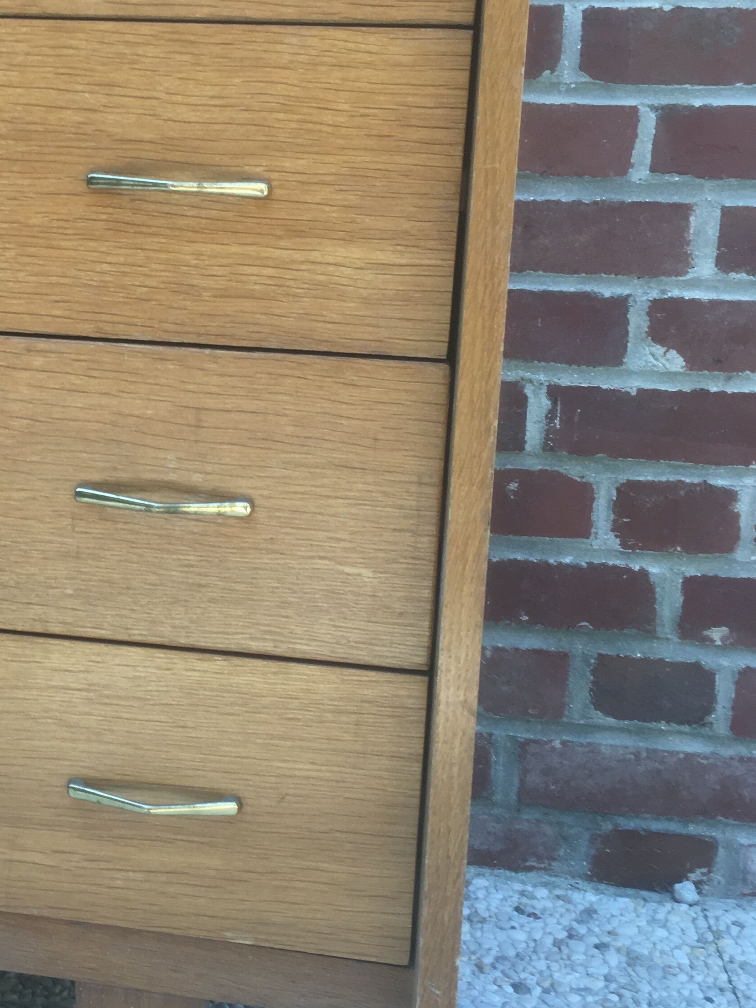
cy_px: 391
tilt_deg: -14.5
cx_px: 84
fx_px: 1515
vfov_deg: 36.7
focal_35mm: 52
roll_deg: -2.5
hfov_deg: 27.1
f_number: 2.2
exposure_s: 1/100
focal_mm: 4.15
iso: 32
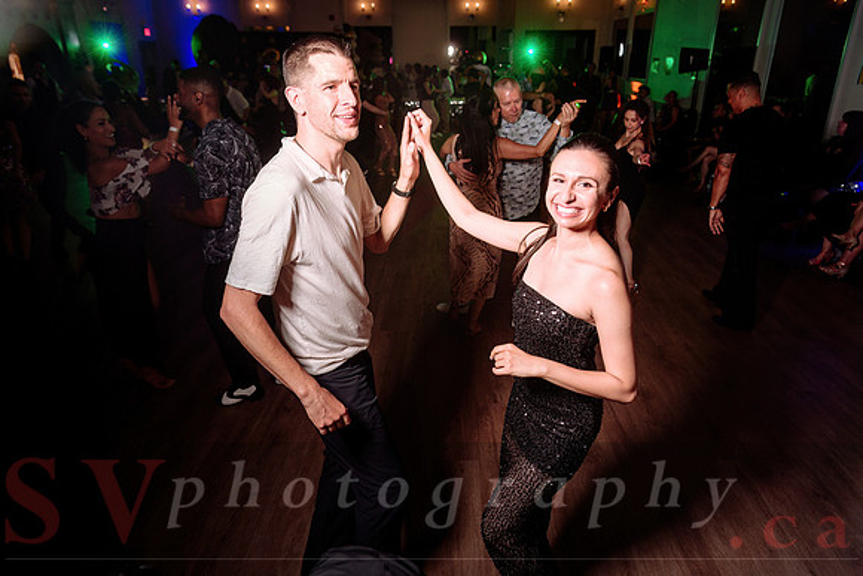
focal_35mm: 24
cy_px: 288
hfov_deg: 73.7
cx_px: 432
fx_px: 575
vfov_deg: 53.2
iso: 640
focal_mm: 24
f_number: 3.5
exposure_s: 1/100
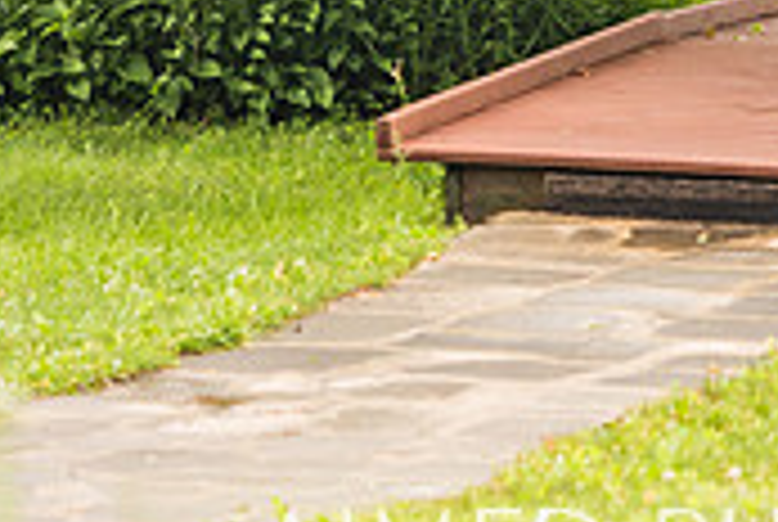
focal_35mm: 435
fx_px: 9417
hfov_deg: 4.7
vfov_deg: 3.2
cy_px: -236
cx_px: 886
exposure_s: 1/320
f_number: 3.5
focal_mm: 130
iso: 250
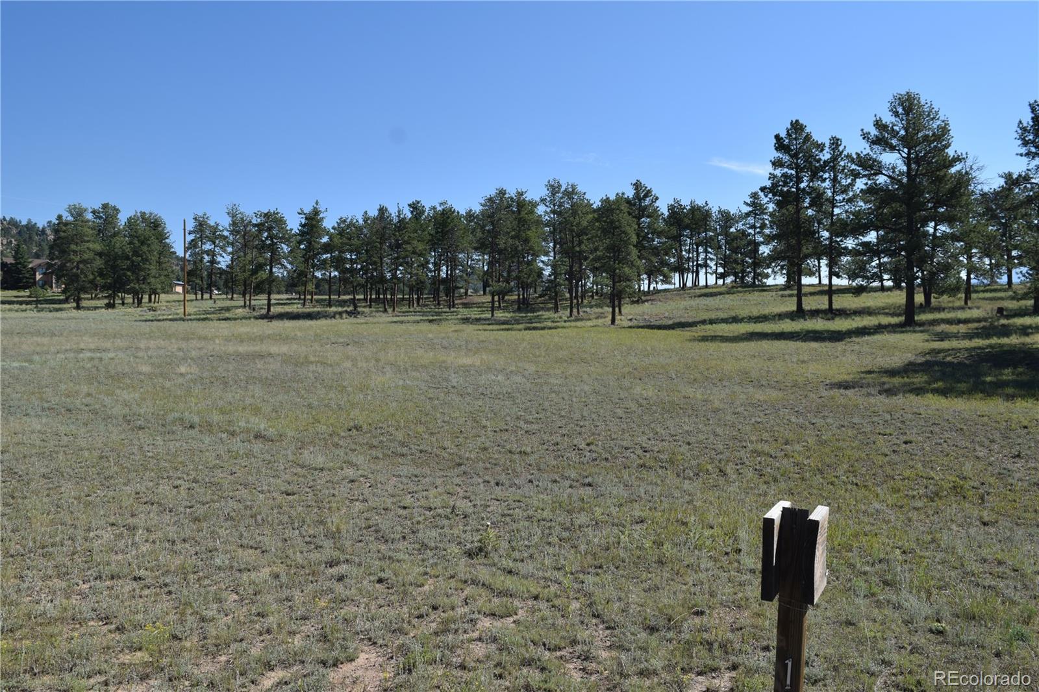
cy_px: 346
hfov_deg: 67.4
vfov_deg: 47.9
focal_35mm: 27
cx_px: 520
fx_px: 779
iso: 100
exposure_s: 1/250
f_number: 8
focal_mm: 18
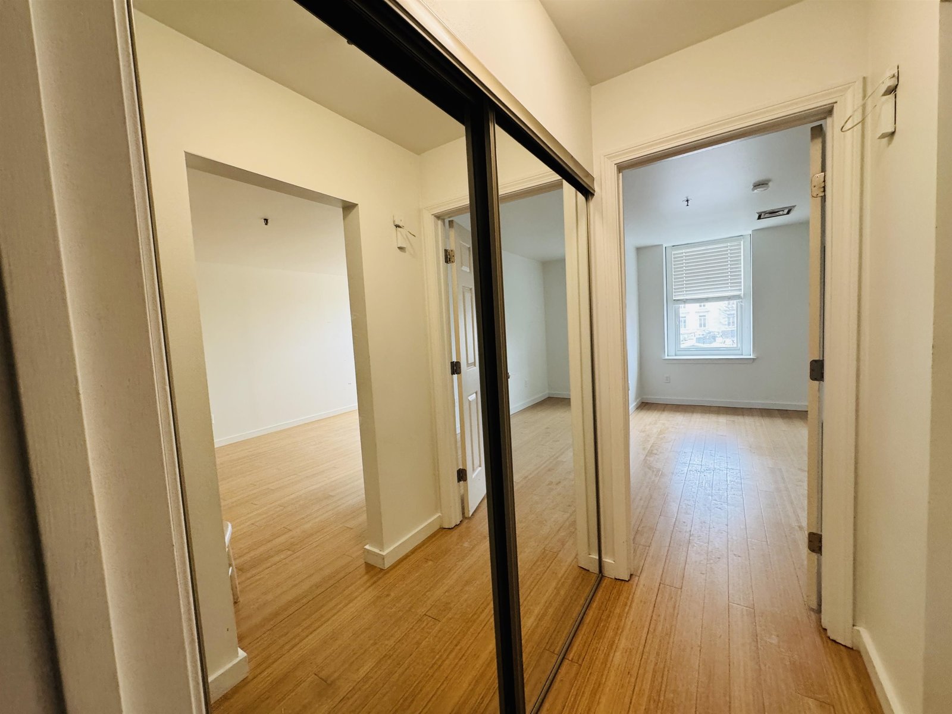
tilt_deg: -5.0
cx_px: 476
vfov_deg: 85.7
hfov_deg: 102.1
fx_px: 385
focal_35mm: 14
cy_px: 357
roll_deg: +2.9
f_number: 2.2
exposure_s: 1/120
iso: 320
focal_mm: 2.22
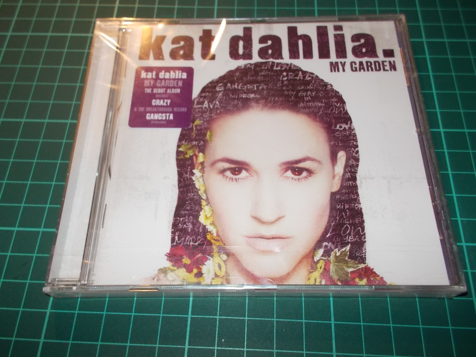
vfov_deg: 48.2
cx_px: 238
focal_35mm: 29
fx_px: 399
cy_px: 178
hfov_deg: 61.7
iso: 200
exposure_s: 1/30
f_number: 3.3
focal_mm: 4.1
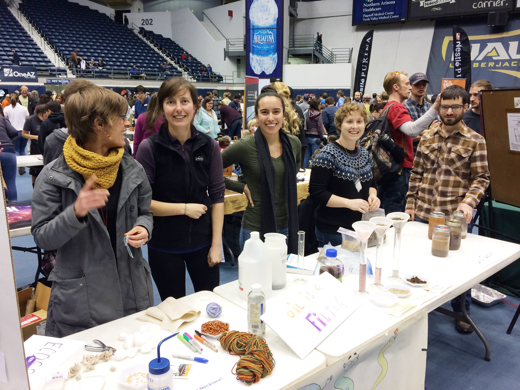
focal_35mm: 29
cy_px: 195
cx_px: 260
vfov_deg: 48.2
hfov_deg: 61.7
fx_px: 436
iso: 50
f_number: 2.2
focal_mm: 4.15
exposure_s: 1/30
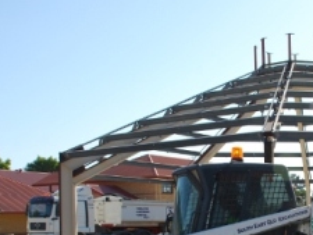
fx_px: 624
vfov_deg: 21.0
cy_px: 196
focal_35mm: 69
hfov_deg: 27.4
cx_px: 264
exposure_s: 1/200
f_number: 7.1
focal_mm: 24
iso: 100
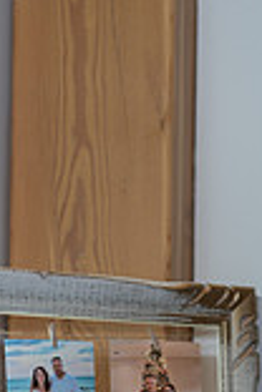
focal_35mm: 144
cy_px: 540
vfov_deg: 13.6
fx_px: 1572
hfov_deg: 9.5
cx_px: 25
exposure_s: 1/125
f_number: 2.8
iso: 160
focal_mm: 50
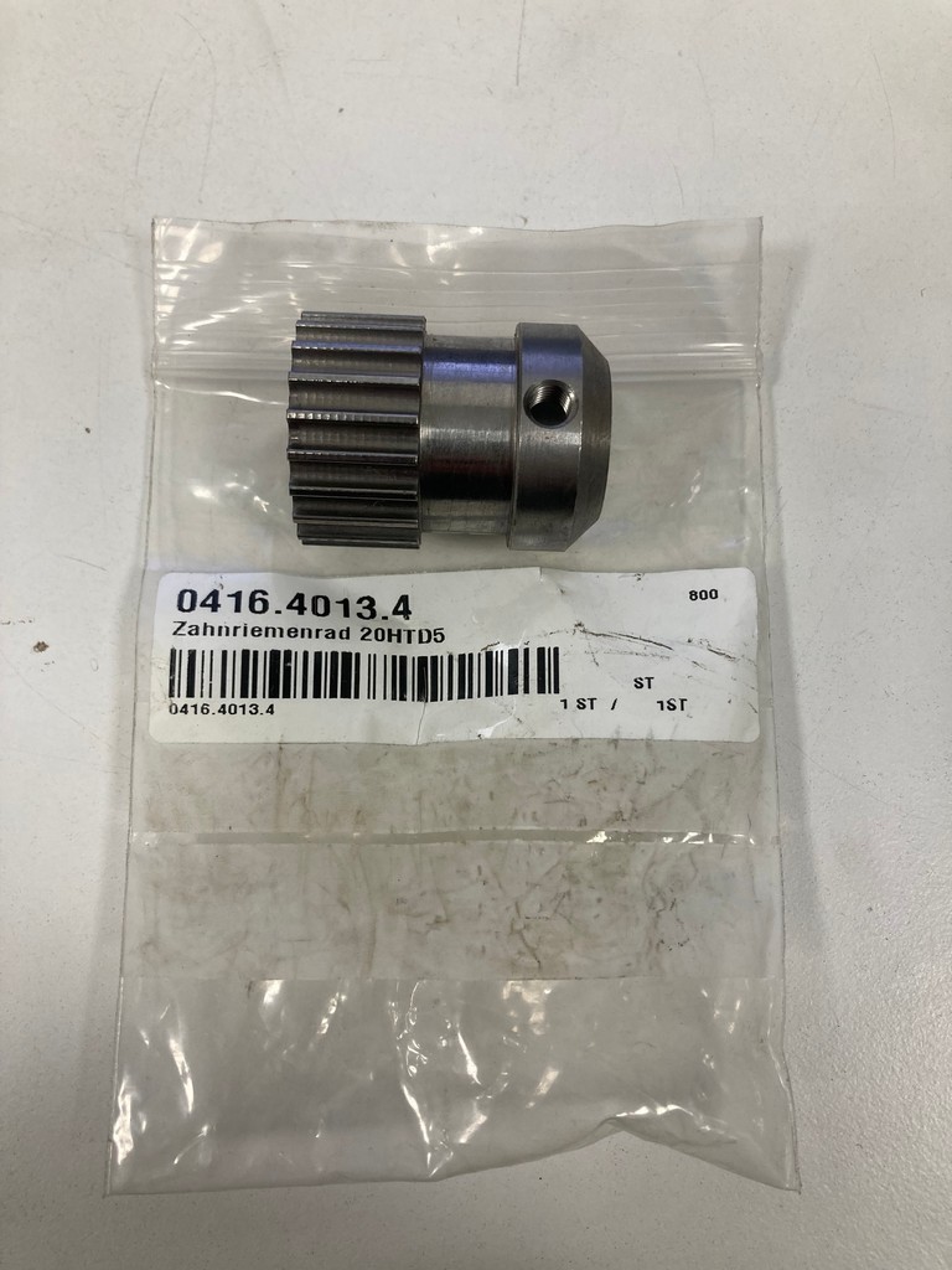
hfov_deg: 49.7
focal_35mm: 28
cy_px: 635
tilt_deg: -82.0
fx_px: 1027
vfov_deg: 63.4
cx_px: 476
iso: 64
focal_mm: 3.99
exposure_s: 1/72
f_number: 1.8
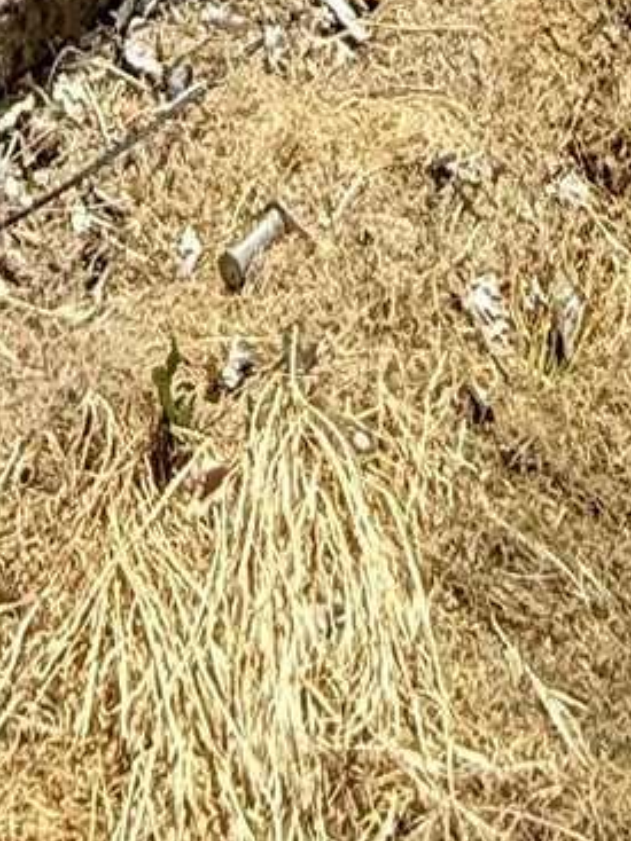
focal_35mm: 88
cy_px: -1721
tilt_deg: +0.7
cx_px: 135
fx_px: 2140
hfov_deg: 16.7
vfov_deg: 11.3
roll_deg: -1.2
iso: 64
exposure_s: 1/658
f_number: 2.2
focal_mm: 2.22
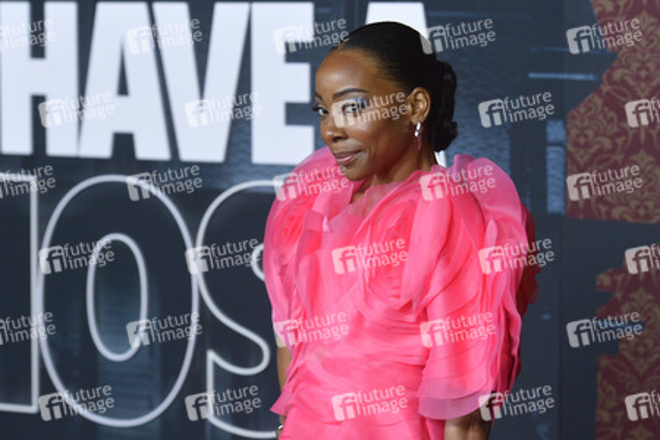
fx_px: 1833
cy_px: 220
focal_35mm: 100
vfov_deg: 13.7
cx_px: 330
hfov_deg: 20.4
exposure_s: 1/320
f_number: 6.3
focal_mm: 100
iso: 2500
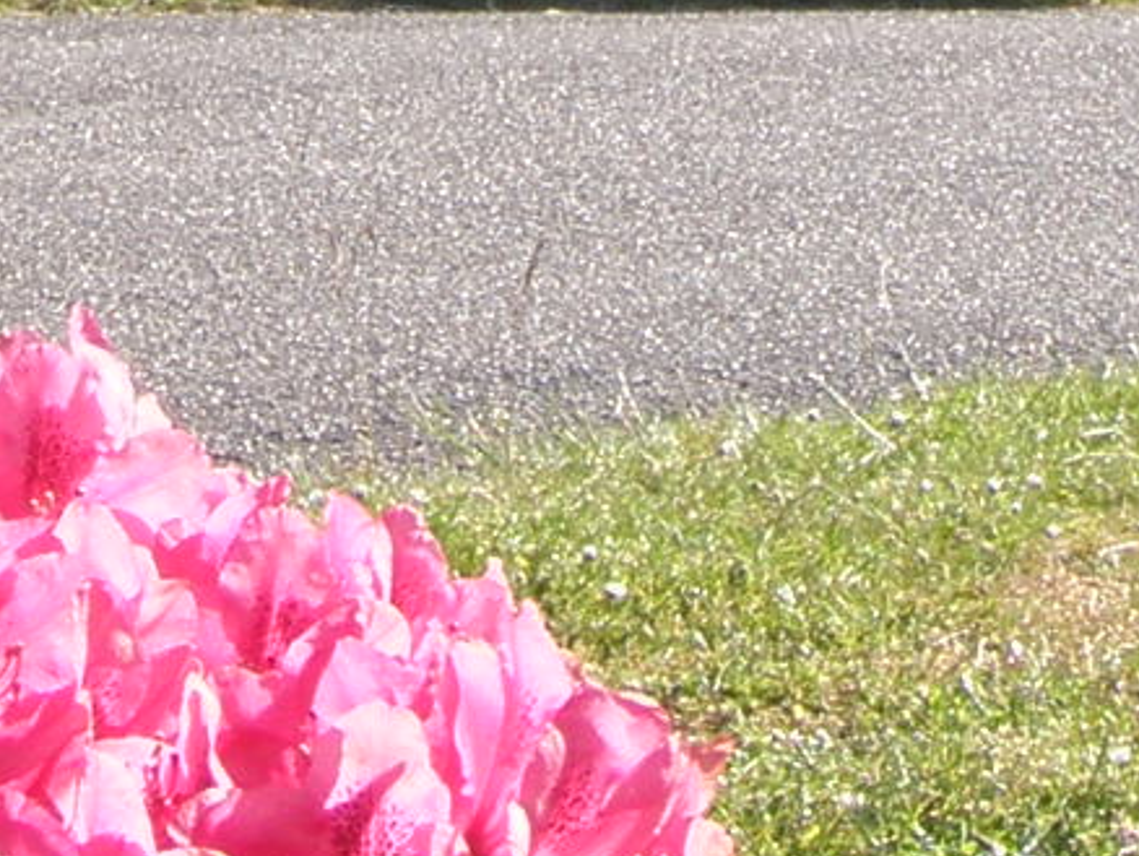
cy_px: -544
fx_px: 7309
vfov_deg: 6.6
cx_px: 538
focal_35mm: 222
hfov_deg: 8.9
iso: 50
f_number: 4.5
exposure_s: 1/160
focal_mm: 6.7
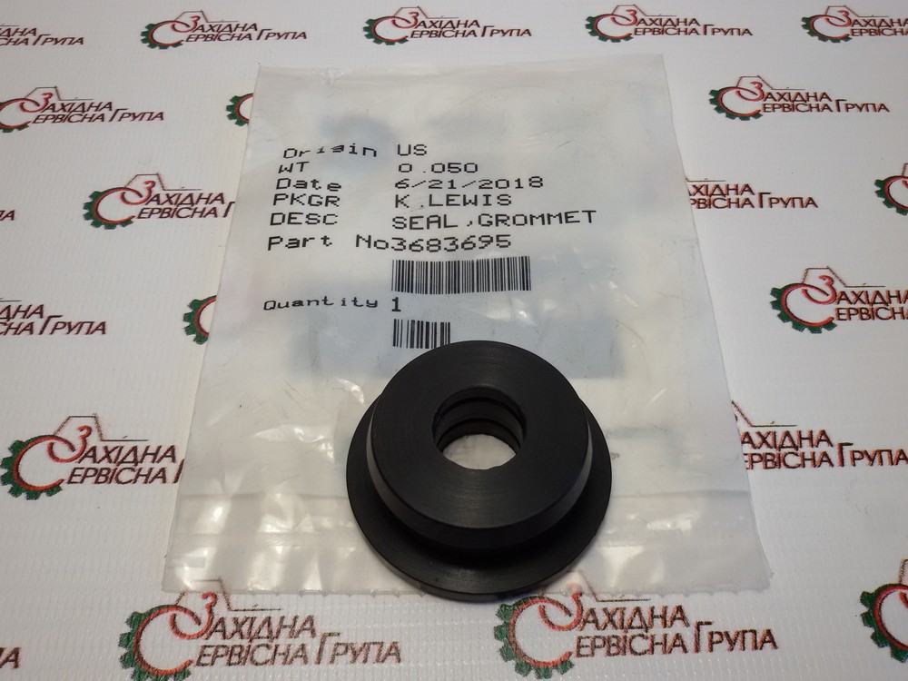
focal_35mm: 31
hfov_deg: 58.4
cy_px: 340
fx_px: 813
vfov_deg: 45.4
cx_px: 454
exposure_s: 1/100
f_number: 2.4
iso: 50
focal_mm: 2.93
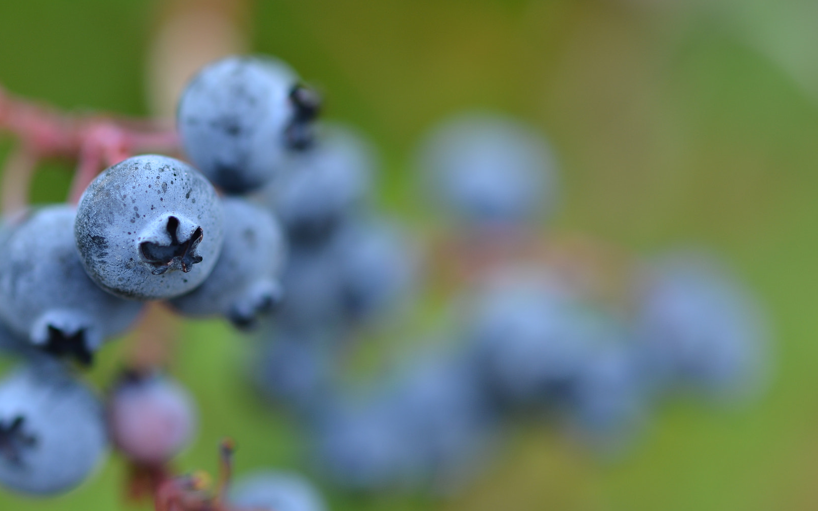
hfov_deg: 18.0
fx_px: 2586
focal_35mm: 116
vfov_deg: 11.3
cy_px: 304
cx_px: 391
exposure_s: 1/400
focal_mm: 60
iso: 100
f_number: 3.2
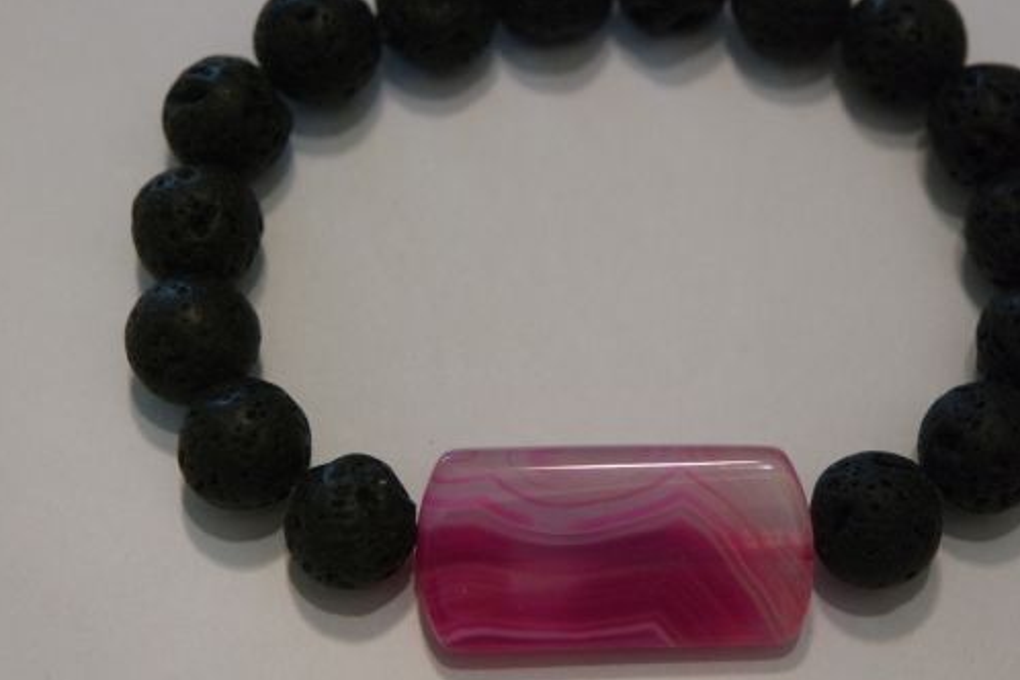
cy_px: 303
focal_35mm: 88
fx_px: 2493
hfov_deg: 23.1
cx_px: 592
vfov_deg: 15.5
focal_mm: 48
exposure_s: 1/60
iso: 3200
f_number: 5.6
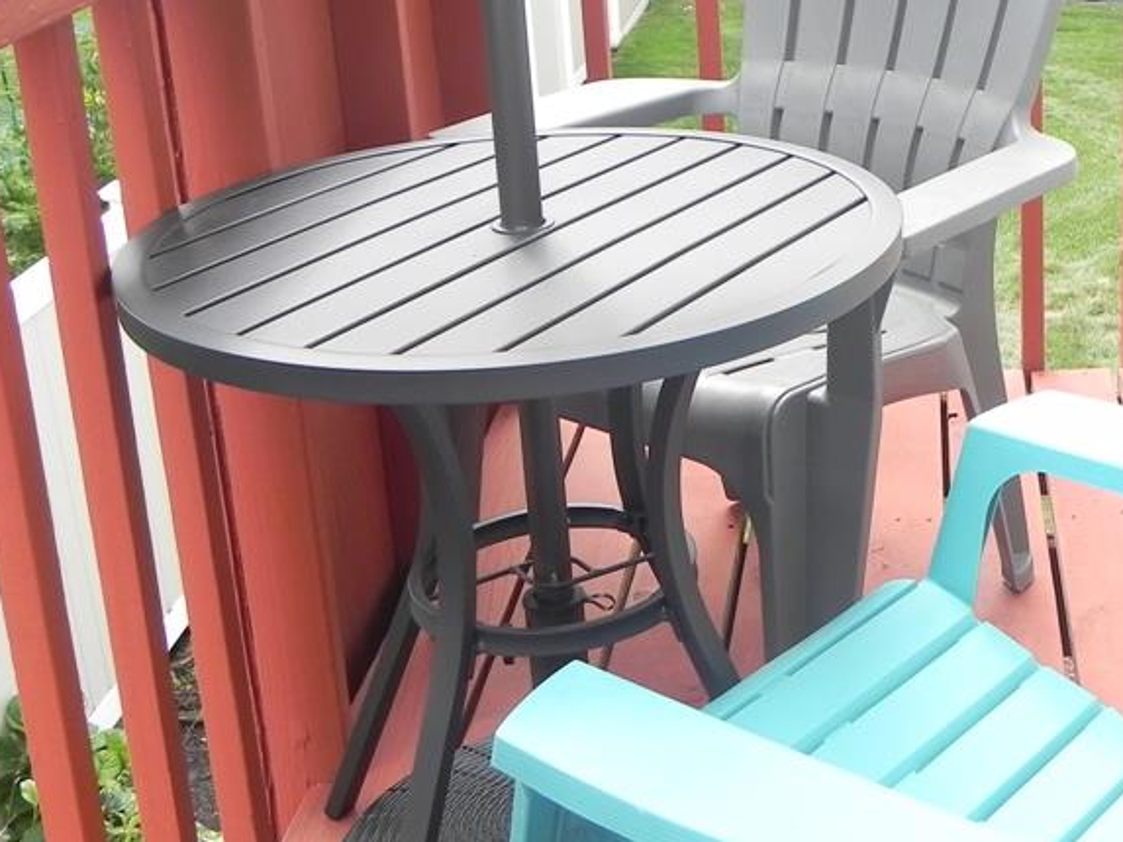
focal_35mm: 59
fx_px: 1914
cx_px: 915
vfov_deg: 24.7
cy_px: 282
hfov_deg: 31.7
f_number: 3.5
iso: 160
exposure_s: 1/93.5
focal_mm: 5.9
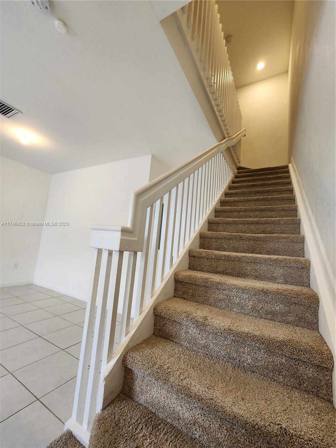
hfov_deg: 89.9
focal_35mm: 13
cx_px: 168
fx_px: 168
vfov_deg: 106.2
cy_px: 224
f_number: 2.2
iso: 200
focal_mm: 2.2
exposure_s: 1/60
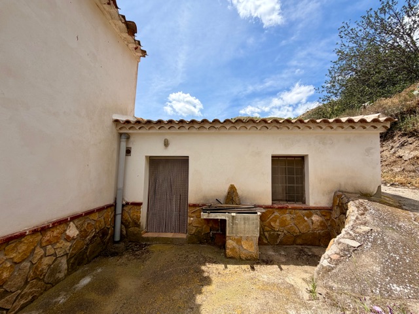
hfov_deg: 102.1
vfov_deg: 85.7
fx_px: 169
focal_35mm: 14
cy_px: 157
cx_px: 210
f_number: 2.2
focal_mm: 2.22
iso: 25
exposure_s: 1/770
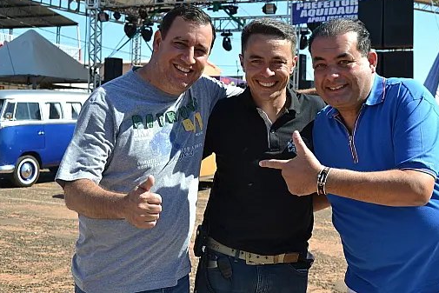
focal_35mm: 57
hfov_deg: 34.9
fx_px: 695
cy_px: 110
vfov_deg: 23.7
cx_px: 262
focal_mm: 30
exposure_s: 1/200
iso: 100
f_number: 7.1
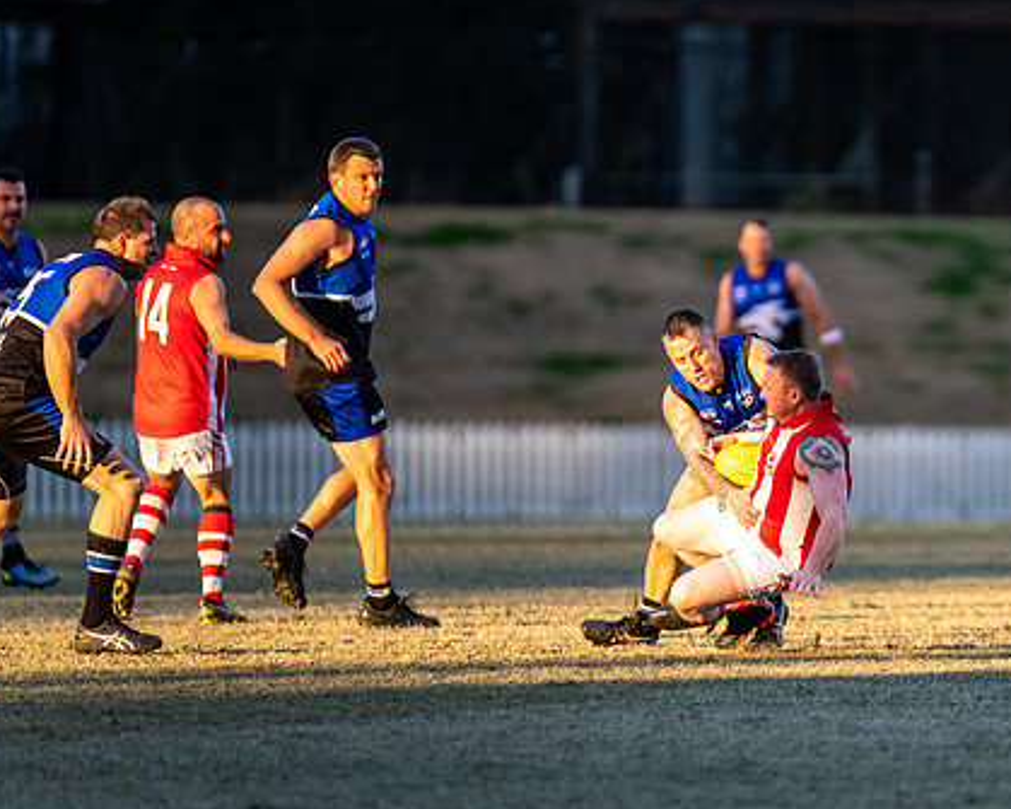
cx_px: 883
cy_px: 391
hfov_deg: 3.8
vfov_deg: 3.0
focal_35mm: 514
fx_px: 15376
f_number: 2.8
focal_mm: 300
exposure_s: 1/1600
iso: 1100
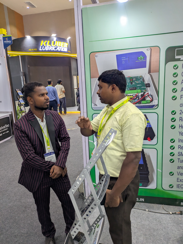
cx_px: 92
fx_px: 176
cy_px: 122
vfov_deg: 69.4
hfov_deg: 54.9
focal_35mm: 25
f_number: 1.89
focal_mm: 5.43
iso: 73
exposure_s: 1/100
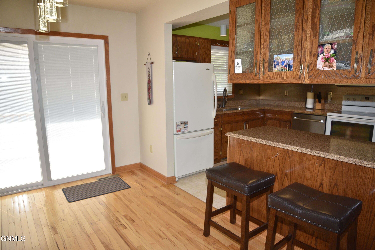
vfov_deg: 53.1
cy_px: 125
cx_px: 188
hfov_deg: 73.7
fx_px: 250
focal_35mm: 24
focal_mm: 24
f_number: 7.1
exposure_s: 1/160
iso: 1000
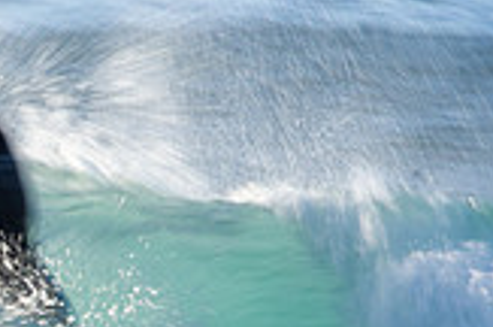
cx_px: -70
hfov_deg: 0.8
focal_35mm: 2676
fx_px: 36574
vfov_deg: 0.5
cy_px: 365
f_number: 22
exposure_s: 1/25
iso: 100
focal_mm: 500
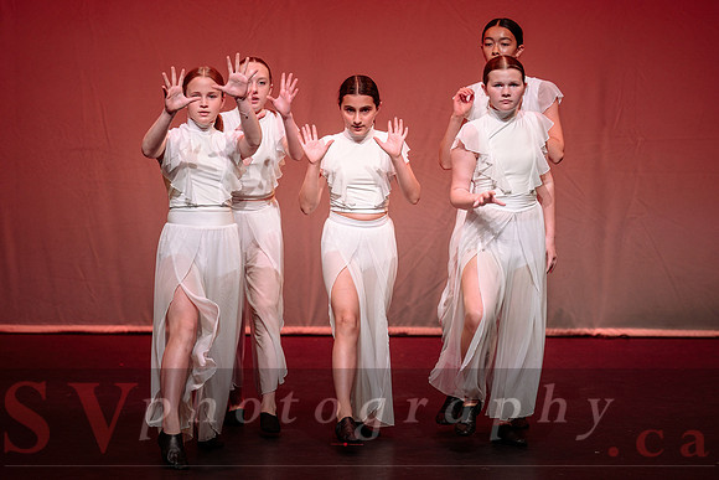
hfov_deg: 9.1
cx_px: 389
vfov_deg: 6.1
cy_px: 233
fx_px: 4514
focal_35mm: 226
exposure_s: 1/640
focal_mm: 185
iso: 1000
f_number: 2.8
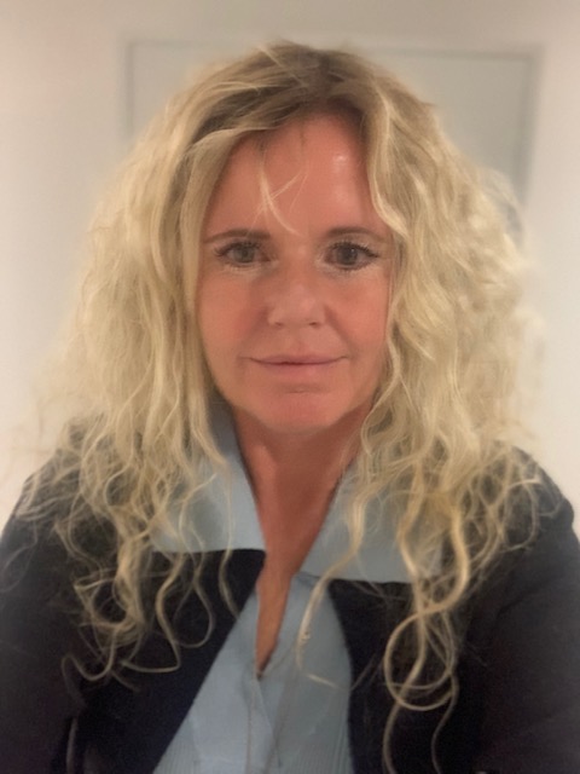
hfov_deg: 44.2
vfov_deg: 56.8
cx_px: 290
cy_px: 387
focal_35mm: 32
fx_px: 715
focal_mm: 2.87
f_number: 2.2
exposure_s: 1/18
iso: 500
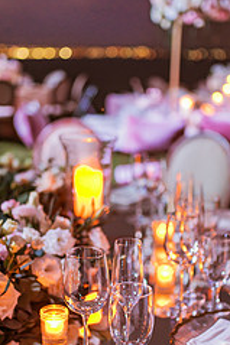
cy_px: 240
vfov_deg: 30.2
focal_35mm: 66
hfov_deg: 20.6
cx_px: 124
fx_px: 633
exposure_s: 1/60
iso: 2000
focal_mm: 35
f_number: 1.4
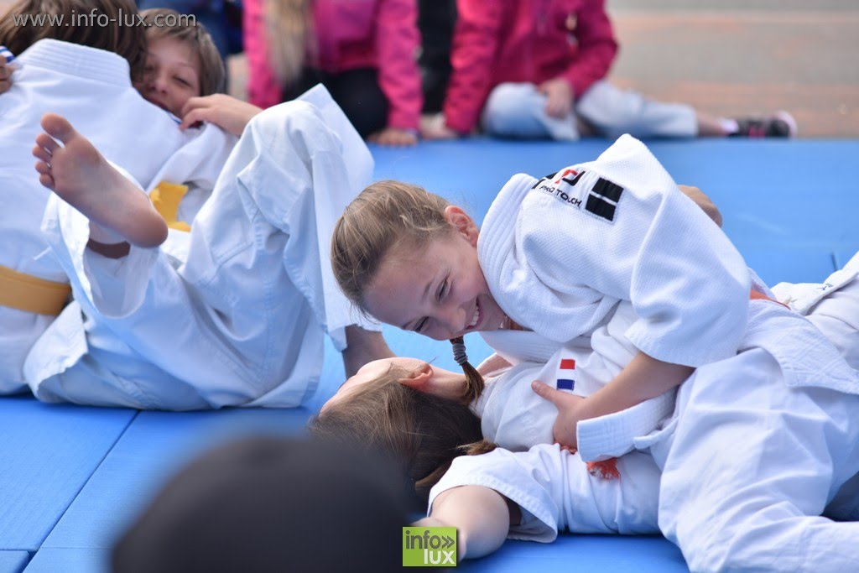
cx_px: 430
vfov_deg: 6.8
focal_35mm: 202
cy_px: 286
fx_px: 4832
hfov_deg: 10.2
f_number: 4.5
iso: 100
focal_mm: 135
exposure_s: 1/500
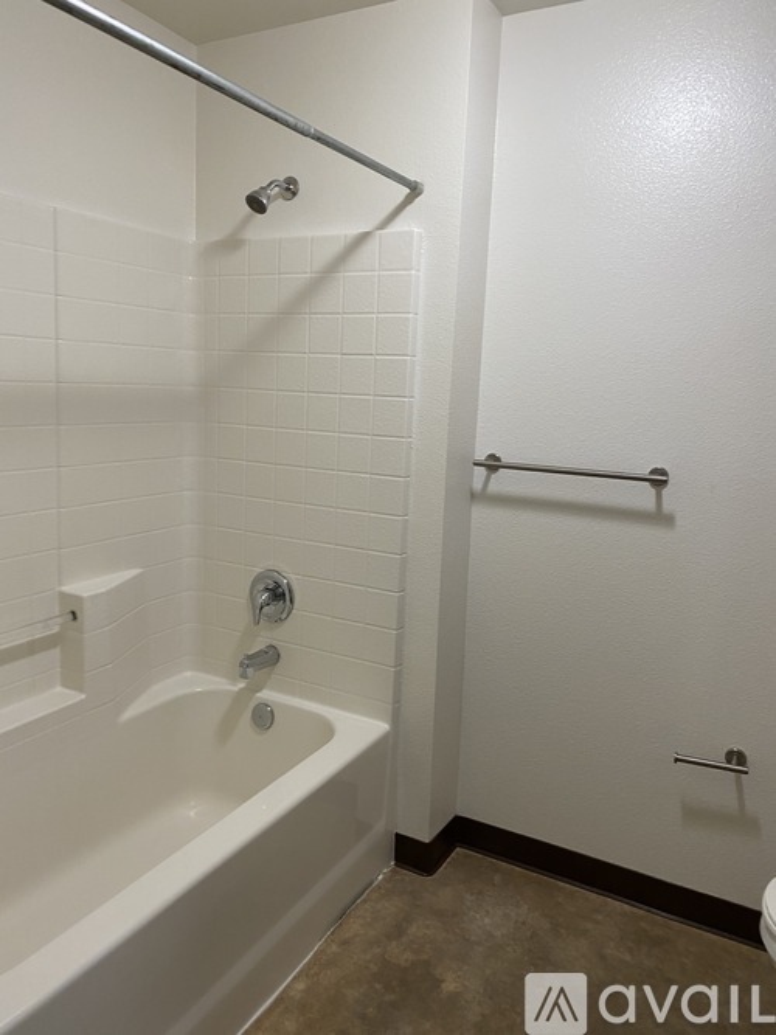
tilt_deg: -8.8
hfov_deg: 53.0
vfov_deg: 67.3
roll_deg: -2.9
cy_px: 518
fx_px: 777
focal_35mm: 26
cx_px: 388
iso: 100
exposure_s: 1/60
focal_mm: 4.25
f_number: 1.8
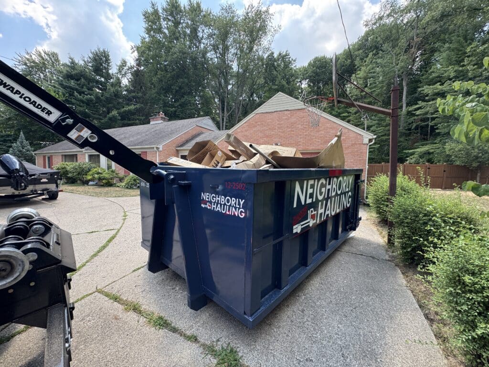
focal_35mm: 14
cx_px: 244
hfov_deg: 102.1
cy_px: 184
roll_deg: -0.6
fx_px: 198
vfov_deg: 85.7
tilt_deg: -4.2
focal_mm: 2.22
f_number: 2.2
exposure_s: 1/194
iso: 40
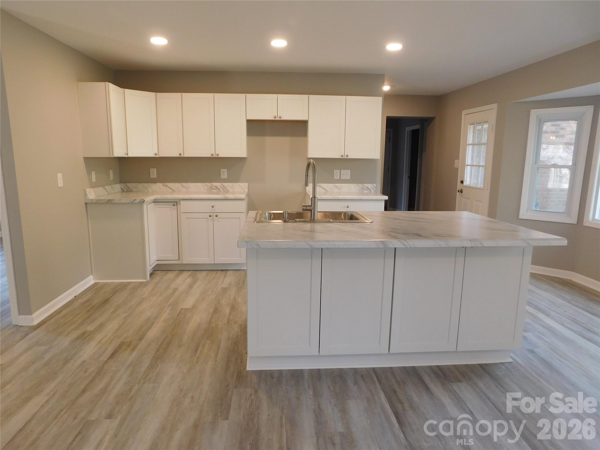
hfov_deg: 73.9
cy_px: 225
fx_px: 399
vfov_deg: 58.9
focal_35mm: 23
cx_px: 300
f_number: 3
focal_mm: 4
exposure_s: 1/30
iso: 140
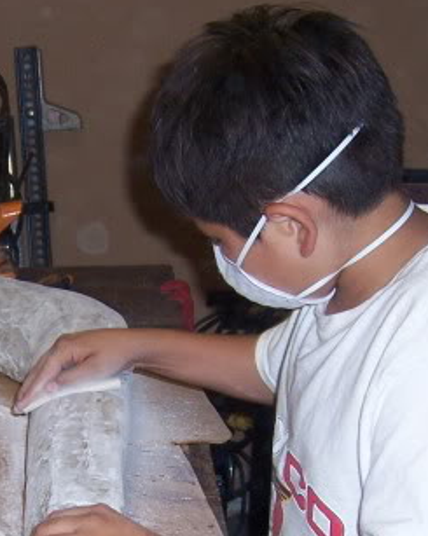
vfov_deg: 22.3
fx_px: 1332
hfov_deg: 18.1
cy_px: 461
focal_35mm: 84
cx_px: 77
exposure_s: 1/60
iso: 80
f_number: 2.8
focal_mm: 5.5
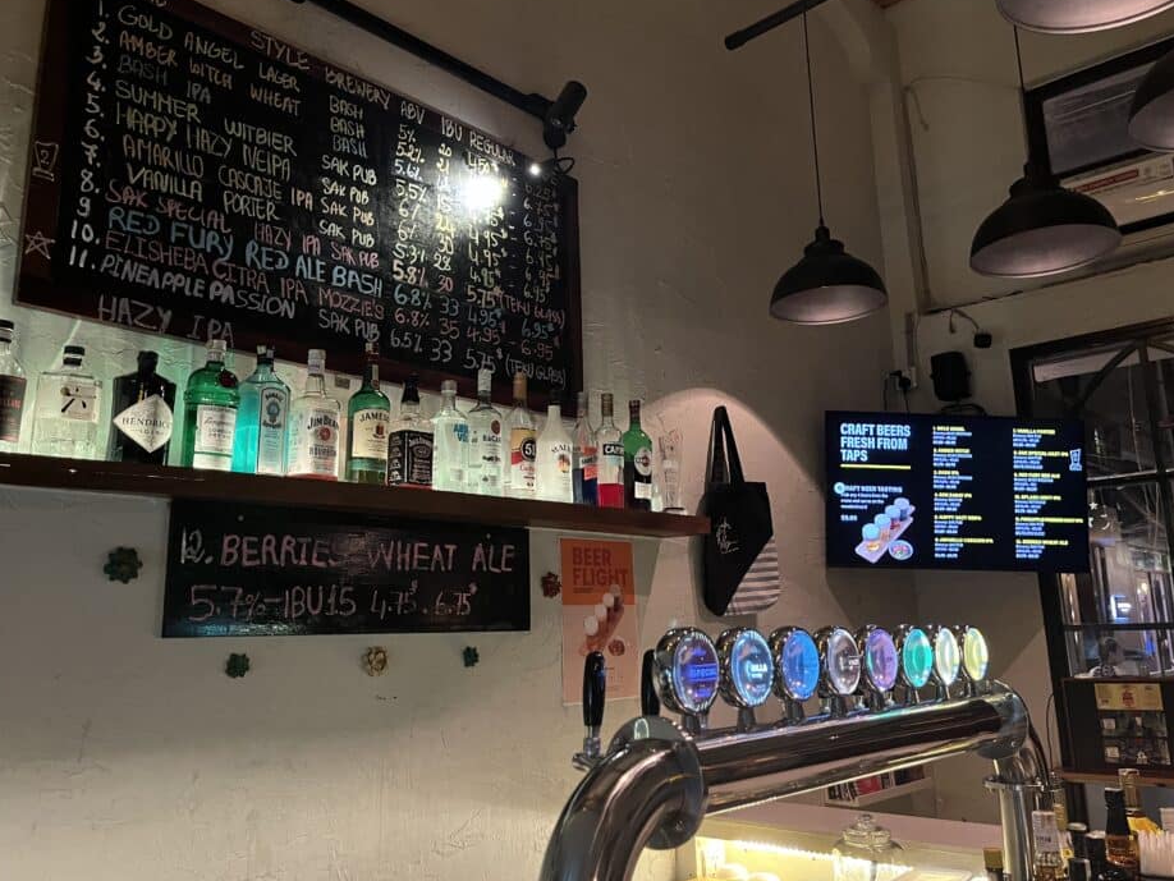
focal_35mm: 29
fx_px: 984
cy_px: 410
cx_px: 583
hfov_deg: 61.6
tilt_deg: +12.8
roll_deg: +2.1
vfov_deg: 48.2
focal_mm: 5.1
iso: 500
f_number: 1.6
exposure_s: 1/33
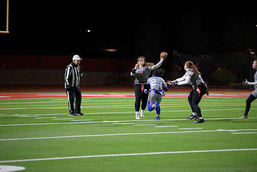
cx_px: 128
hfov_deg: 12.1
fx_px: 1214
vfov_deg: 8.1
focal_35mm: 170
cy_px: 86
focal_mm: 170
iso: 1250
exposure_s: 1/200
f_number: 2.8
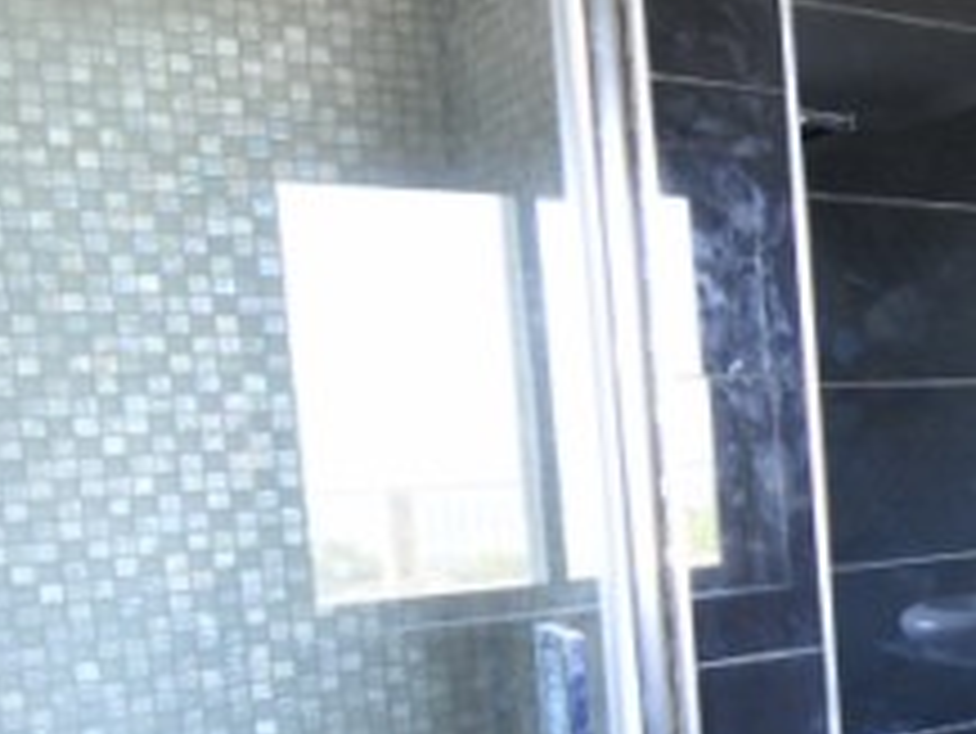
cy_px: 516
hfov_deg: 27.6
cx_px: 1412
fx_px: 1439
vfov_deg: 28.3
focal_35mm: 51
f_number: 5
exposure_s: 1/15
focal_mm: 12
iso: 500
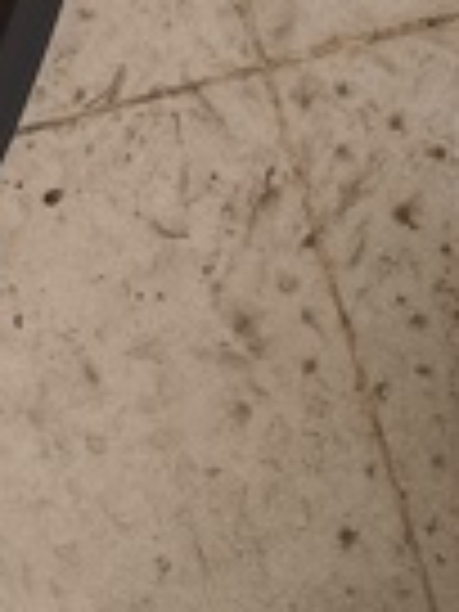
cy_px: 36
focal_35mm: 85
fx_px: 1503
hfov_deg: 15.4
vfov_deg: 22.3
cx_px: -324
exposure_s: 1/100
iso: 74
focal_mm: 6.14
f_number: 1.65
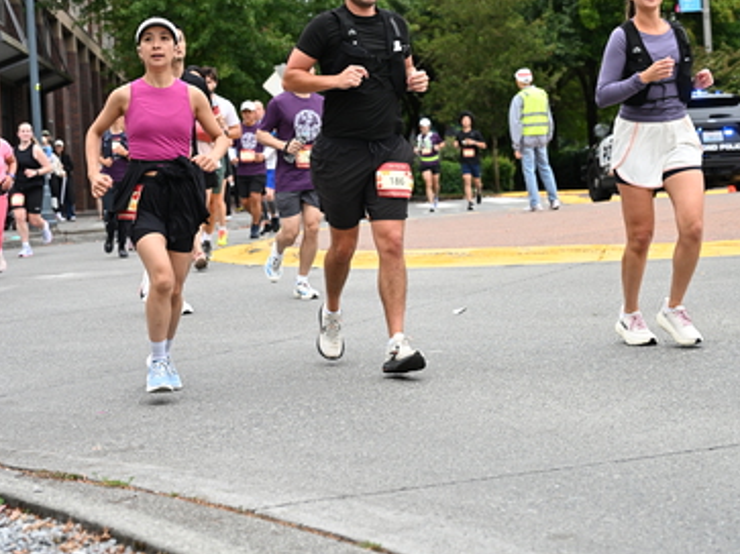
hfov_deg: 23.6
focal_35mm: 83
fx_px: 1774
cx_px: 372
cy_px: 149
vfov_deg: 17.7
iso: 1600
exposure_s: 1/800
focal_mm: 57
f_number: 4
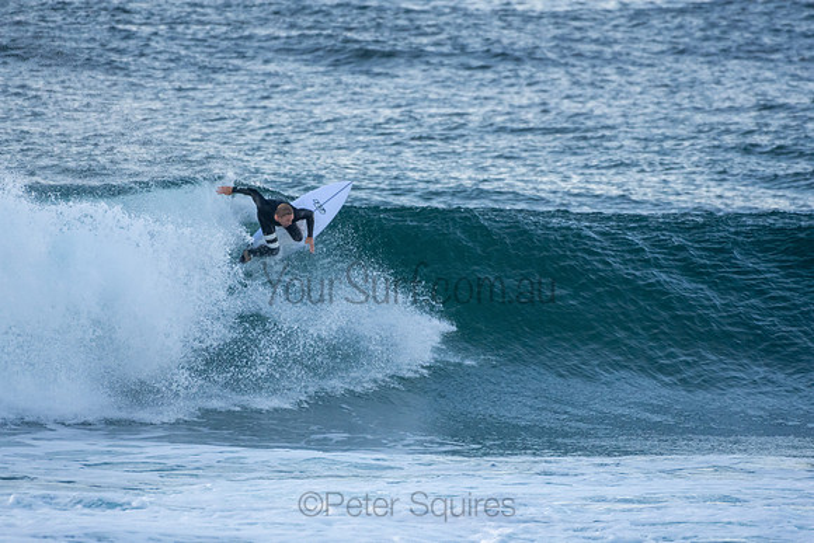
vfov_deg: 1.8
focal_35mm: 750
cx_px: 407
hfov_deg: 2.7
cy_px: 272
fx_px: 16962
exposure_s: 1/1250
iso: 1400
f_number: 5.6
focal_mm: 500
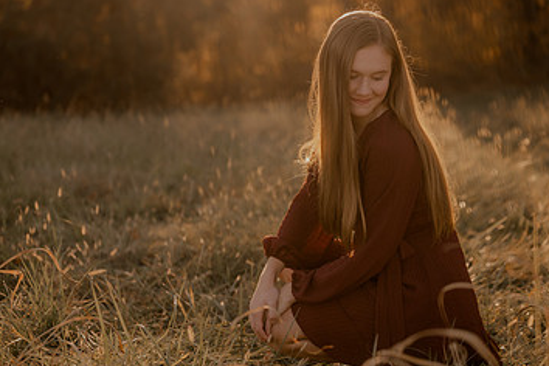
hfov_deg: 24.7
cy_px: 198
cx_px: 323
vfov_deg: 16.7
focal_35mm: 82
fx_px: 1250
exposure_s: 1/800
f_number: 1.8
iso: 250
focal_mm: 50
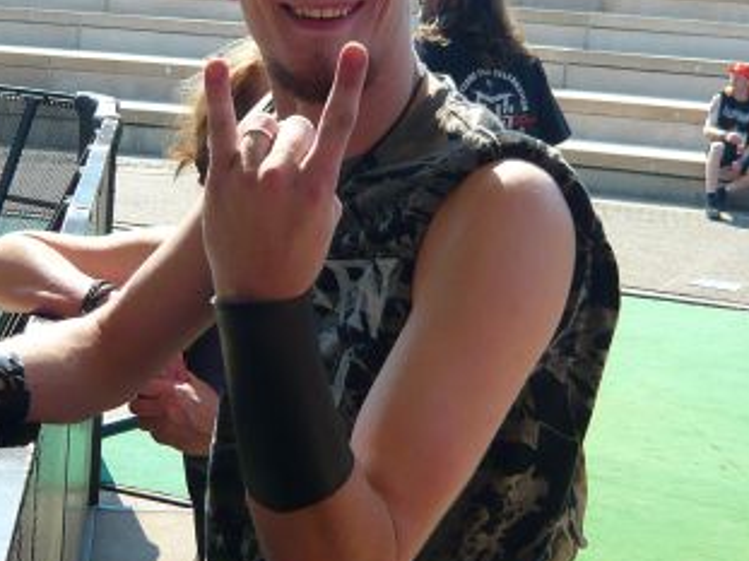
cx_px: 371
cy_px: 87
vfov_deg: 20.1
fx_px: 1557
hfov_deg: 27.0
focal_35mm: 72
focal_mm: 4.6
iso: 100
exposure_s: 1/500
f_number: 2.8
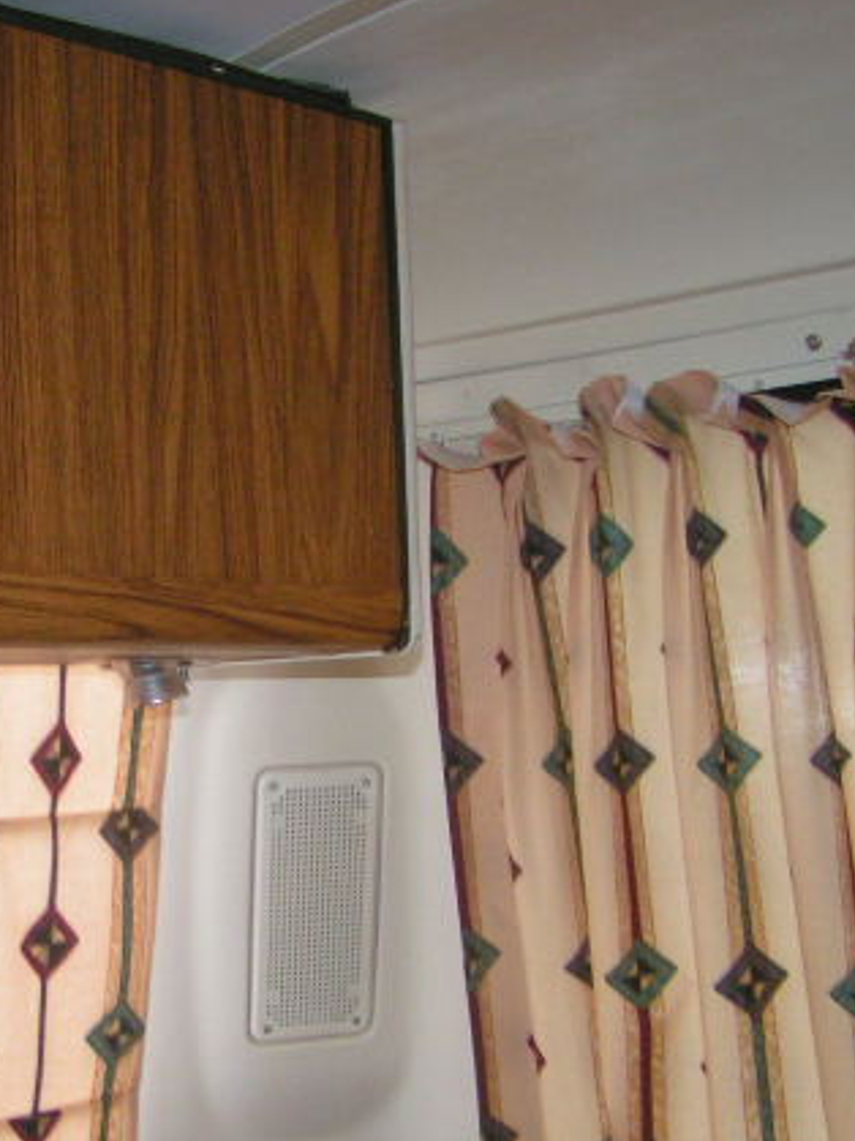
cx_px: 199
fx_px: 1911
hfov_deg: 24.9
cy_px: 621
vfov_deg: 33.2
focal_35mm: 58
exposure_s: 1/40
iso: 160
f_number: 2.8
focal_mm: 5.8
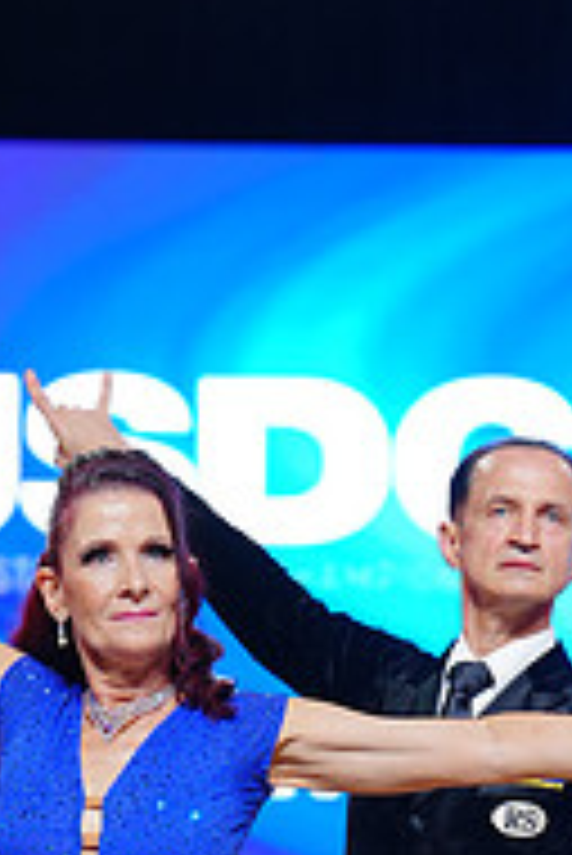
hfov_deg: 6.4
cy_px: 1102
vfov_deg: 9.4
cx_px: 223
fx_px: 5091
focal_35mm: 214
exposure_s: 1/400
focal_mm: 70
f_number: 2.8
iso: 400
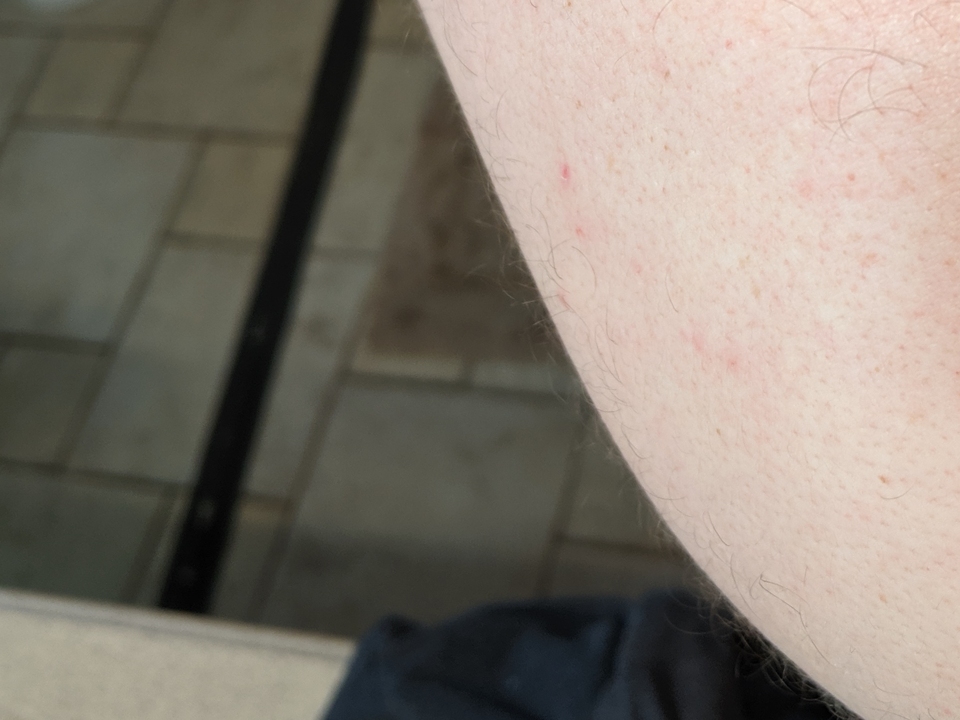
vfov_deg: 24.5
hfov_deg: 33.4
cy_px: 2
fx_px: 1581
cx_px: 671
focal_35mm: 57
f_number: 1.8
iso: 109
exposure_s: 1/59.9
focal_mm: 4.44
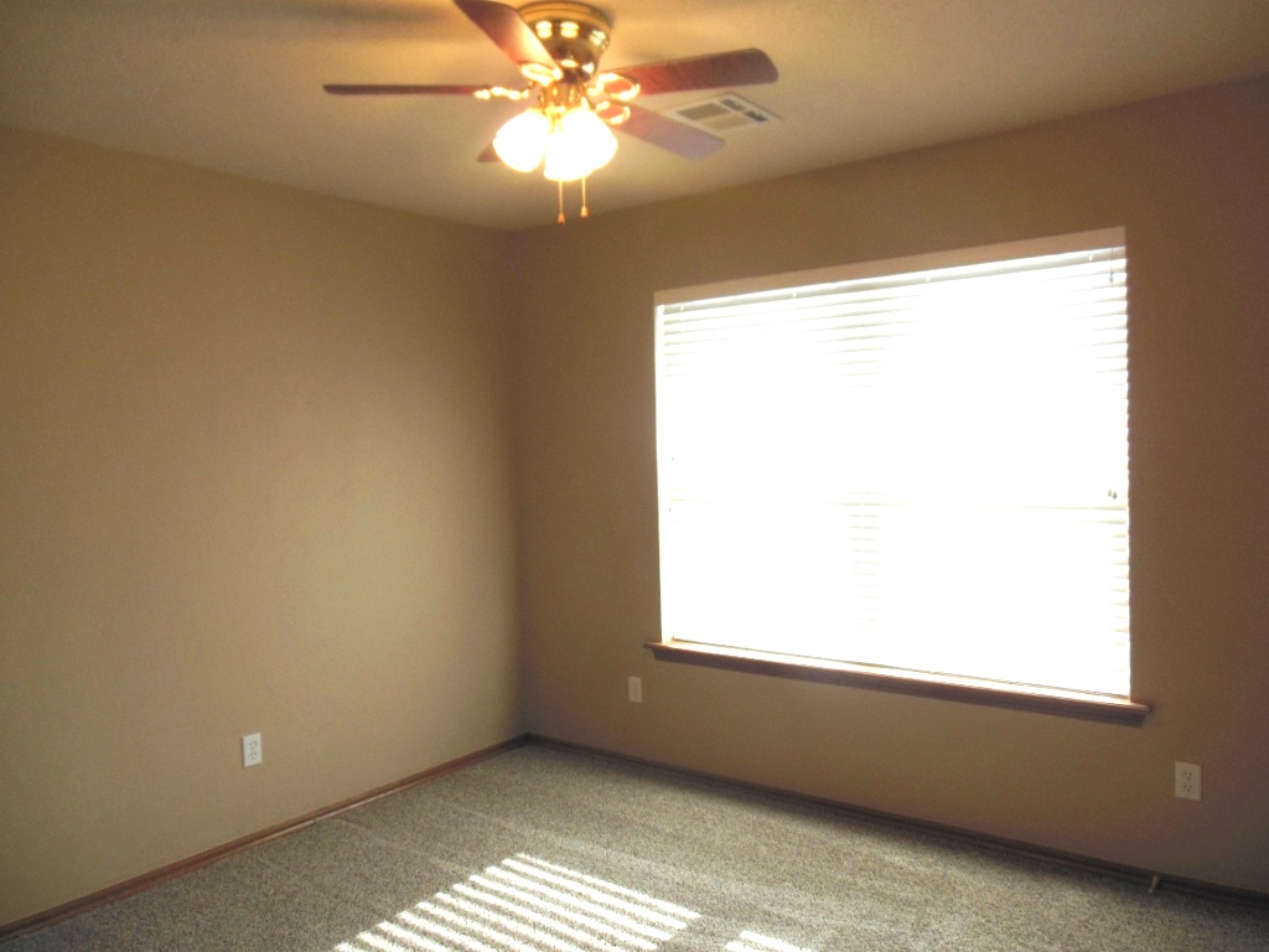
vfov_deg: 54.9
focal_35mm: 25
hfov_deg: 69.4
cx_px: 634
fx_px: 916
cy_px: 476
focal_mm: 4.5
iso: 125
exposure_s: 1/125
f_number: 3.2
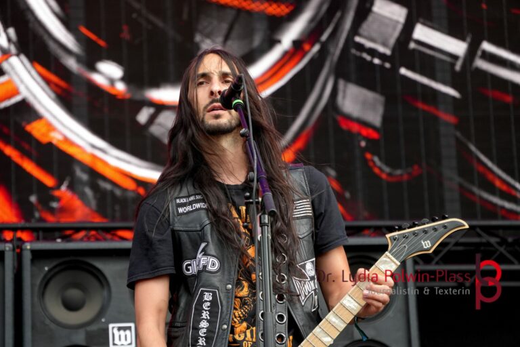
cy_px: 174
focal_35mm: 189
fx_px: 2730
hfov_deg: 10.9
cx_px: 260
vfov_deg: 7.3
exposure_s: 1/200
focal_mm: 126
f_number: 5.6
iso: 640
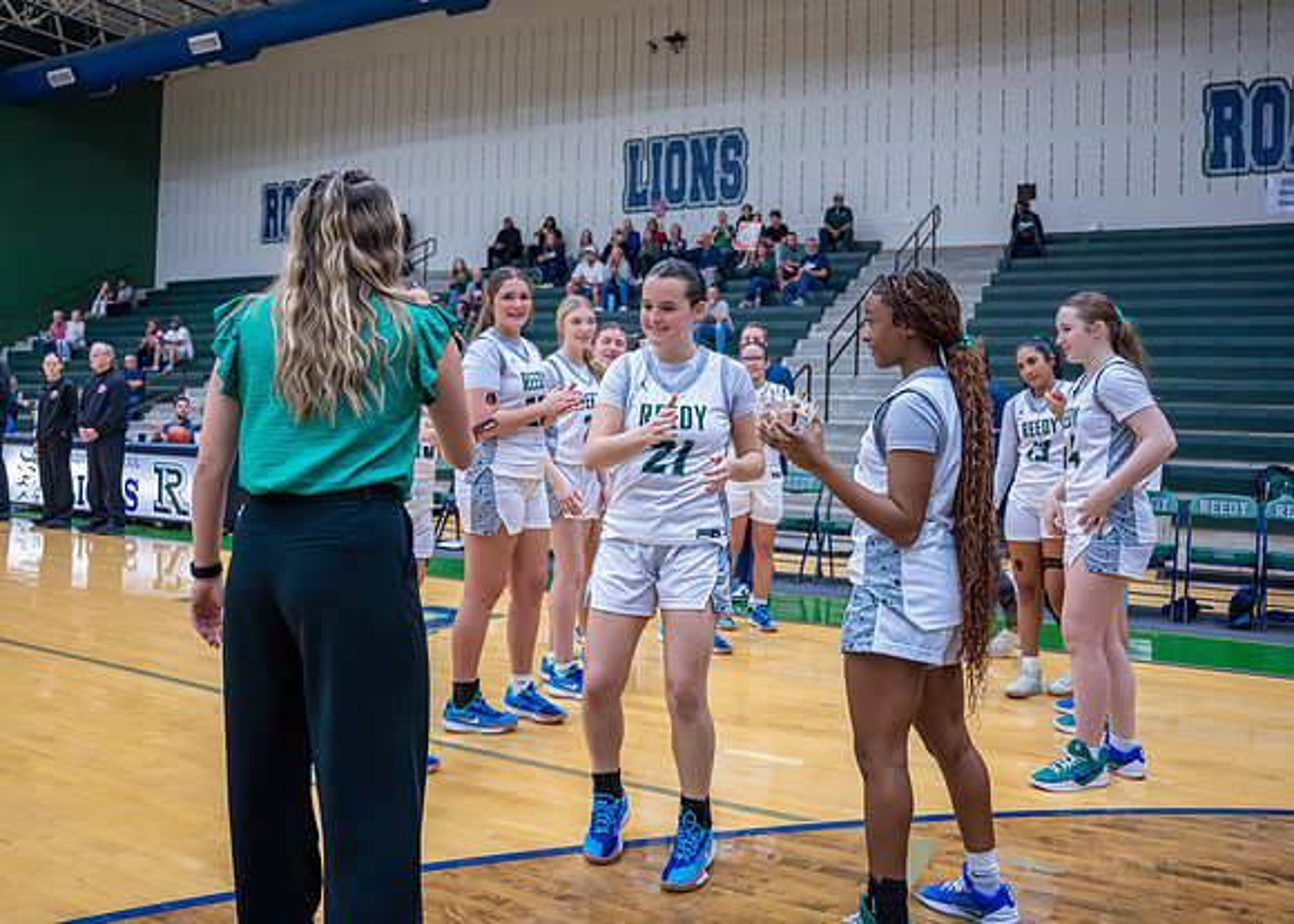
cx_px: 632
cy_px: 435
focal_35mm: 29
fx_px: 1049
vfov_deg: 47.5
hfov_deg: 63.3
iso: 4000
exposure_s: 1/1000
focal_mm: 24
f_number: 2.8
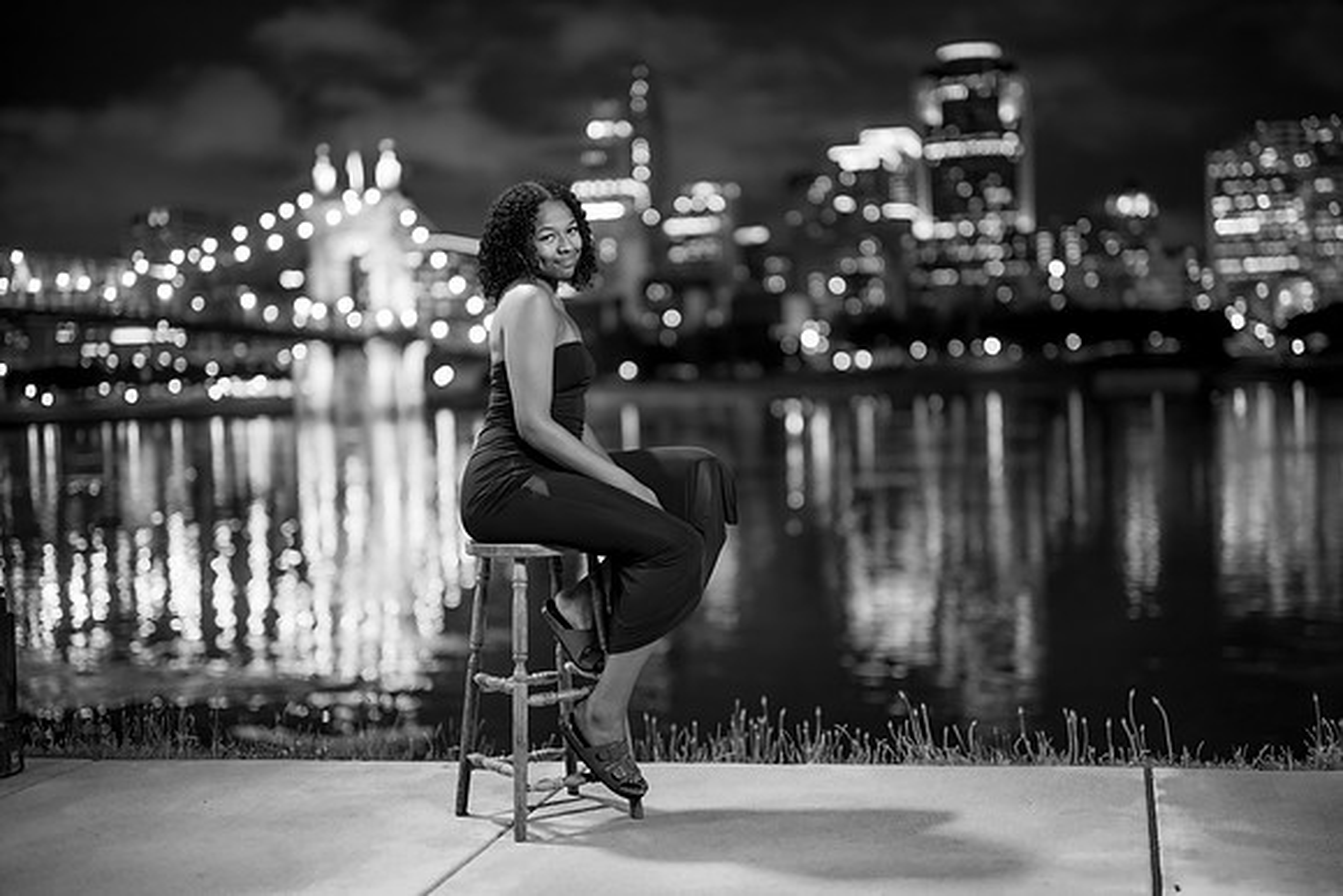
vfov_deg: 27.0
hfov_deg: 39.6
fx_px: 1866
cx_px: 672
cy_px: 448
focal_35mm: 50
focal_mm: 50
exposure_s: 1/50
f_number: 1.2
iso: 320
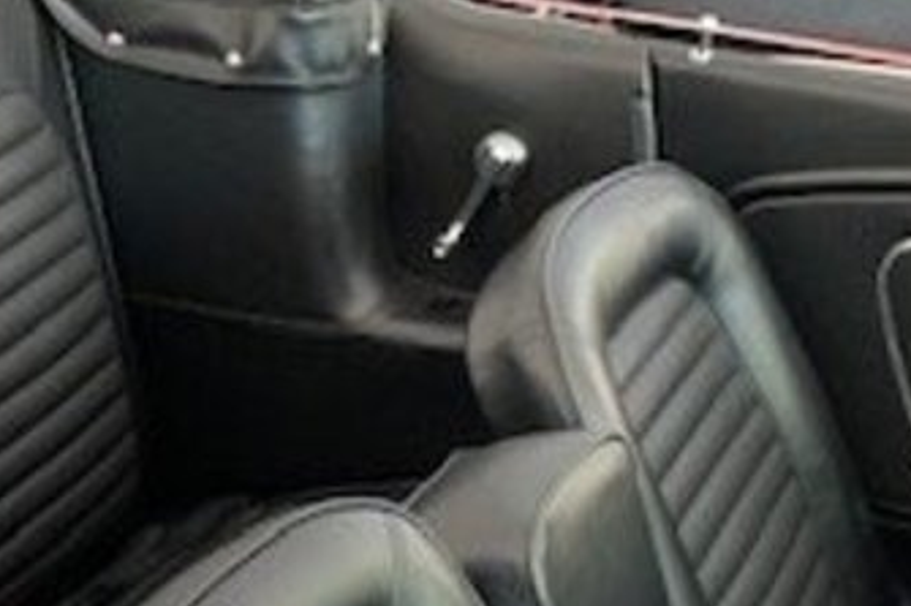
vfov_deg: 13.7
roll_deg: -0.9
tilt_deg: -32.7
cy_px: 742
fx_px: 2453
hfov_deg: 20.7
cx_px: 122
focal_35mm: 97
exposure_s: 1/60
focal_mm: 4.25
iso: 250
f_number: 1.8
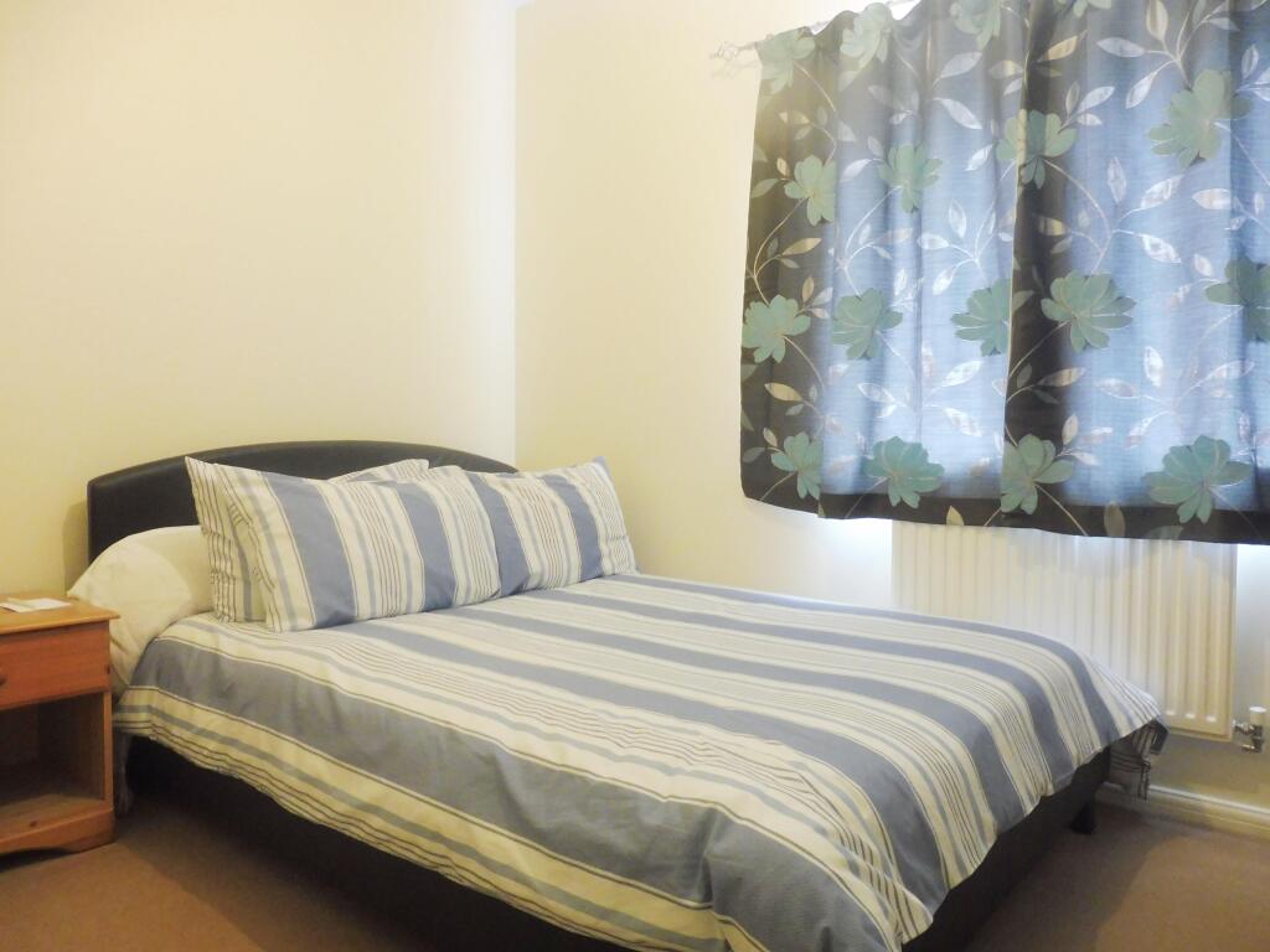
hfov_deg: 71.6
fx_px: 881
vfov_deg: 56.8
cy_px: 476
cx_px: 635
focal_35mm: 24
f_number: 3.3
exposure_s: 1/10
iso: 400
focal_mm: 4.3
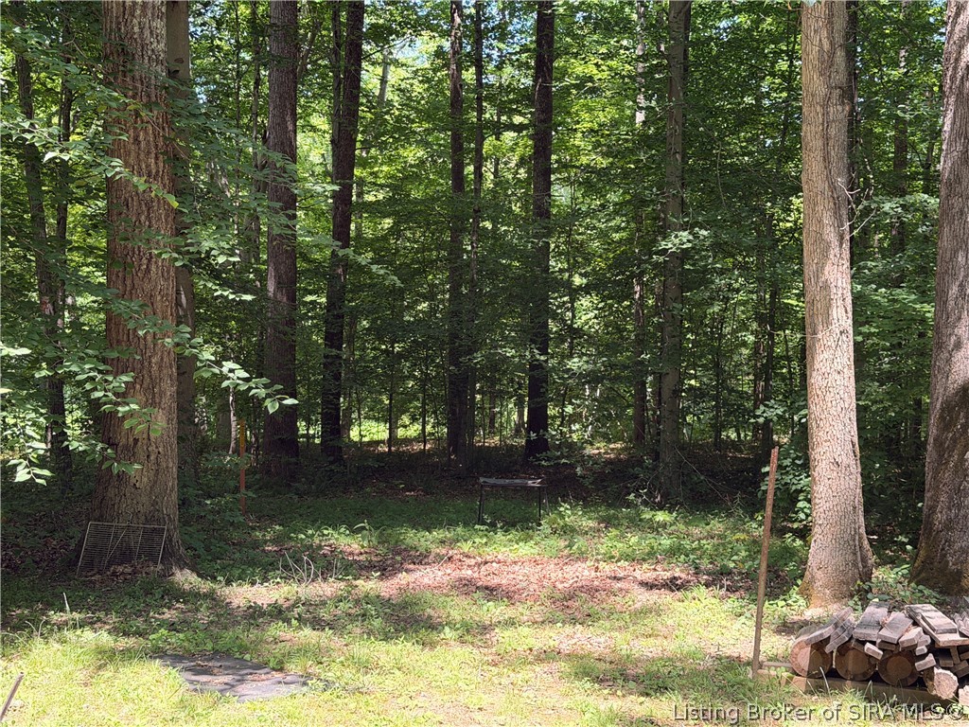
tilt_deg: -2.6
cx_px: 484
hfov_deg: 39.7
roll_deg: -0.8
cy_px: 364
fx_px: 1344
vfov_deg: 30.3
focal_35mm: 48
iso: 80
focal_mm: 6.76
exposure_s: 1/256
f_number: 1.78
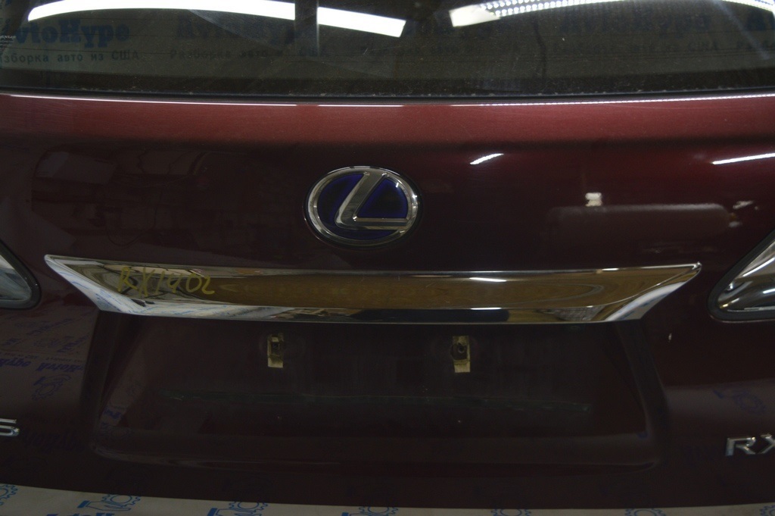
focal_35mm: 40
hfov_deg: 48.0
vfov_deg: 33.0
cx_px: 388
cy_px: 258
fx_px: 871
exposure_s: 1/40
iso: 400
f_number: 4
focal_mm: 27
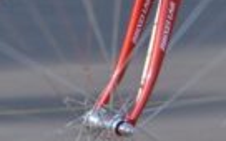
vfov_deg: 1.1
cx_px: 259
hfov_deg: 1.8
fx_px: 7385
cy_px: -168
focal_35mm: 1199
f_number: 8
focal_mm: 160
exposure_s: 1/500
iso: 720
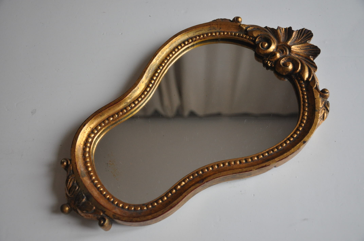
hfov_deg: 57.3
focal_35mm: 33
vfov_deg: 39.9
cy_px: 120
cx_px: 182
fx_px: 333
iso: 800
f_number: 3.8
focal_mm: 22
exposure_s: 1/60
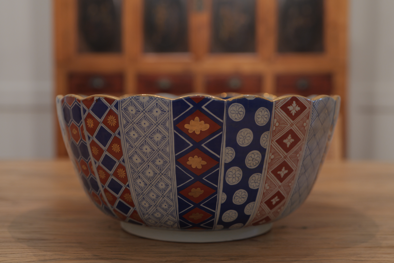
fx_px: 547
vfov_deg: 27.0
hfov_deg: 39.6
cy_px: 132
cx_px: 197
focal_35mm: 50
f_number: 2.8
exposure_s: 1/40
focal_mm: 50
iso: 1000
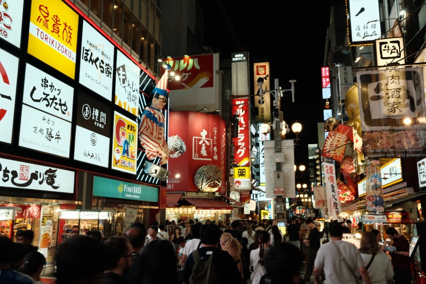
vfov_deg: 37.9
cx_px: 213
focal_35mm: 35
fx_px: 414
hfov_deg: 54.4
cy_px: 142
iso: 640
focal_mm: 23
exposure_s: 1/20
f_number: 8
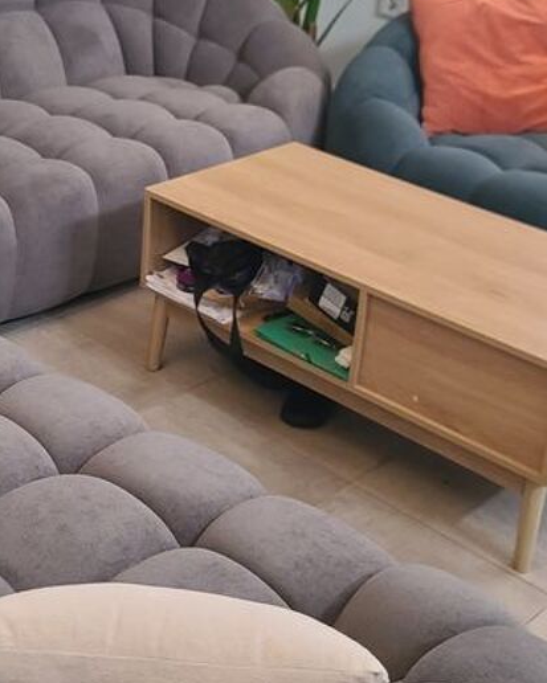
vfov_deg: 29.9
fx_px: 1275
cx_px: 192
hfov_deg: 24.1
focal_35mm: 63
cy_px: 268
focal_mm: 7
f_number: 1.8
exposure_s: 1/50
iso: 400
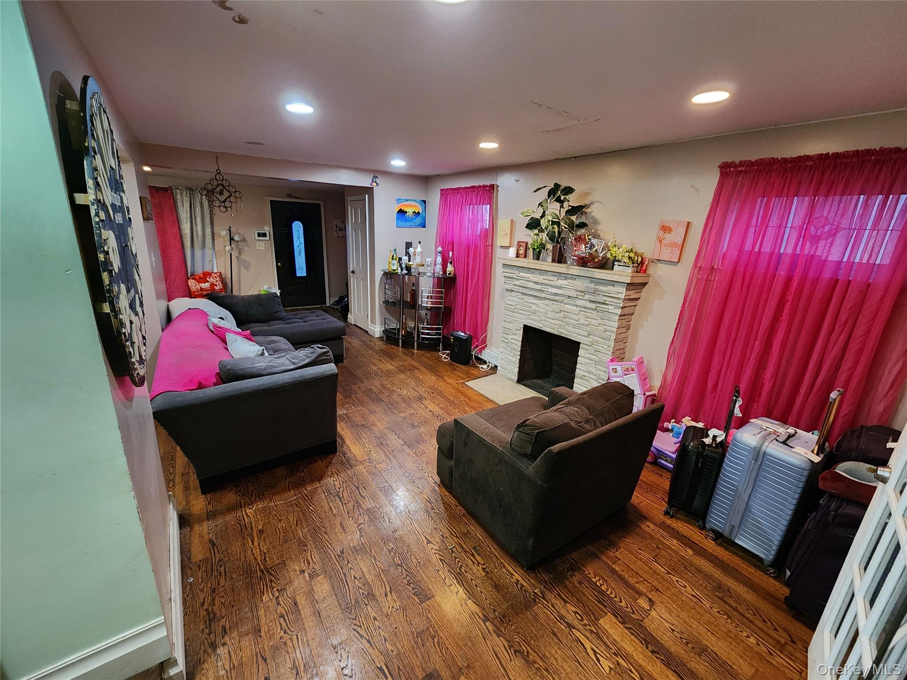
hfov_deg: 106.2
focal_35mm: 13
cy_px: 340
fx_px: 341
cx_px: 454
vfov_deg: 89.9
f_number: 2.2
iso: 500
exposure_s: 1/30
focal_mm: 2.2
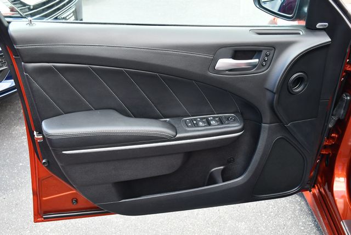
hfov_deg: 53.1
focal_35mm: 36
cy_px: 118
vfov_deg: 36.9
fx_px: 351
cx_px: 176
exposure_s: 1/250
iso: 450
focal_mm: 18
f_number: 3.5
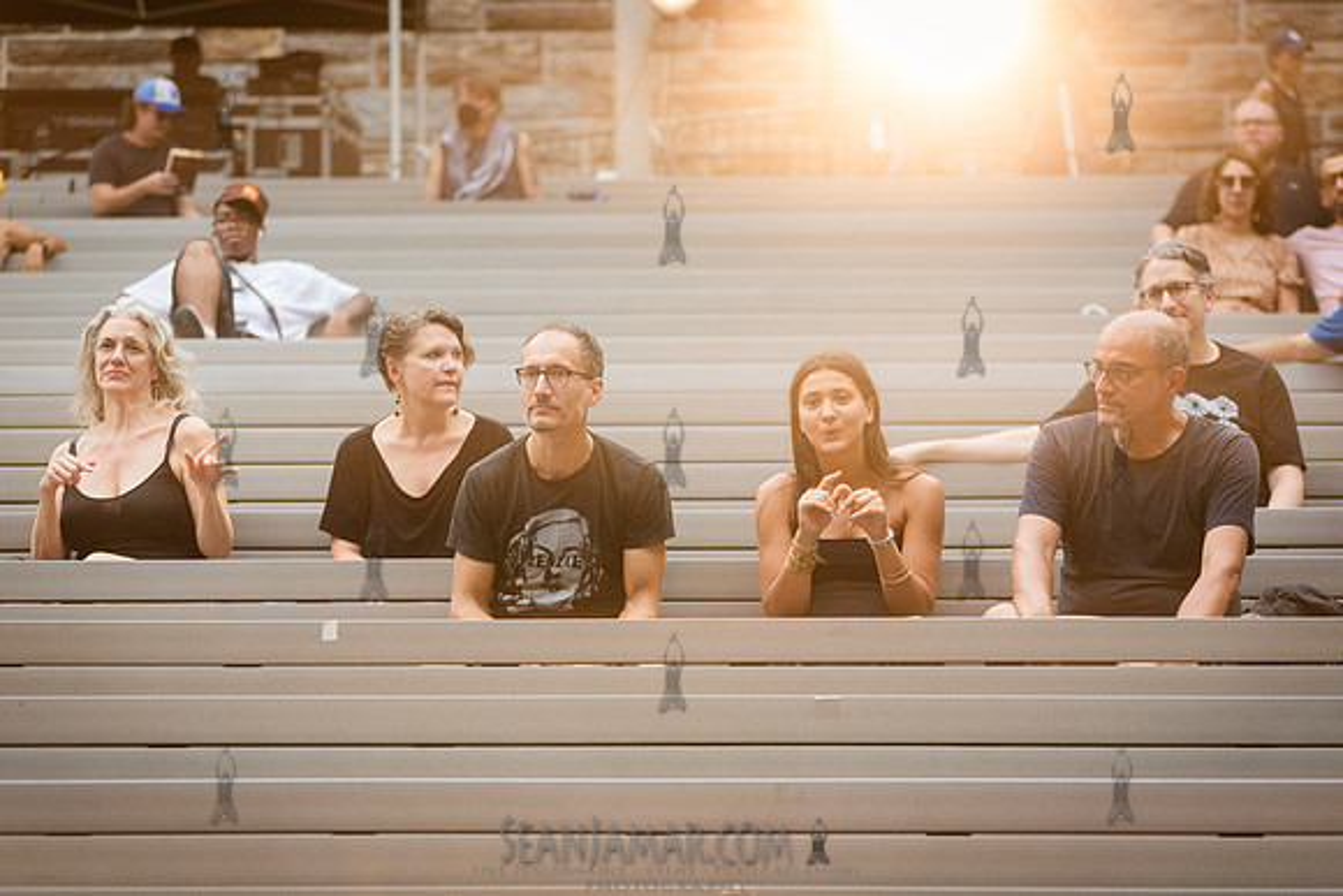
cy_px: 447
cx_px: 691
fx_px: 5297
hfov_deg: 14.4
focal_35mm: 142
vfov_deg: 9.7
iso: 4000
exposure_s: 1/2500
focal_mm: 135
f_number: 4
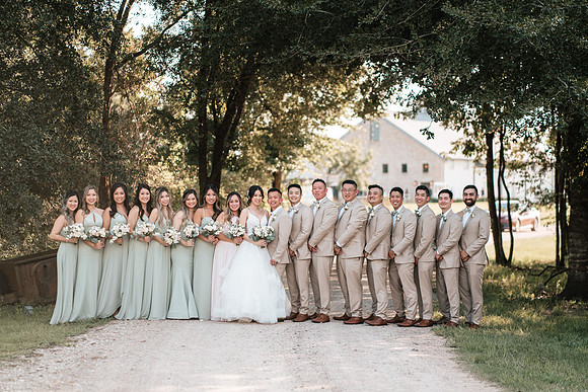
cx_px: 294
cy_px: 196
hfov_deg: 23.3
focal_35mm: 87
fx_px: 1425
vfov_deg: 15.7
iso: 100
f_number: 1.8
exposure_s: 1/800
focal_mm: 85
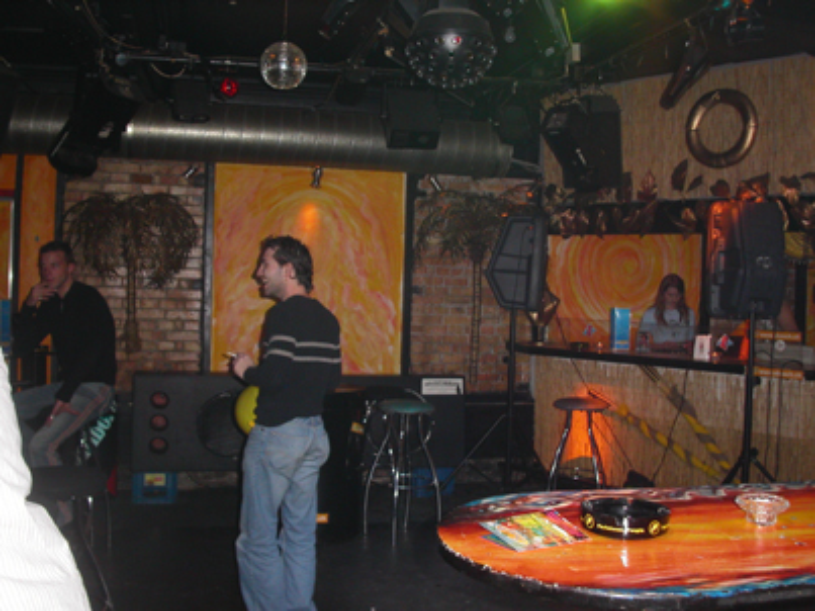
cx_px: 408
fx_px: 894
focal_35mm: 38
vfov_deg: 37.7
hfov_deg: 49.0
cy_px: 306
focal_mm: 7.8
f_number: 2.8
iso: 200
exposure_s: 1/30
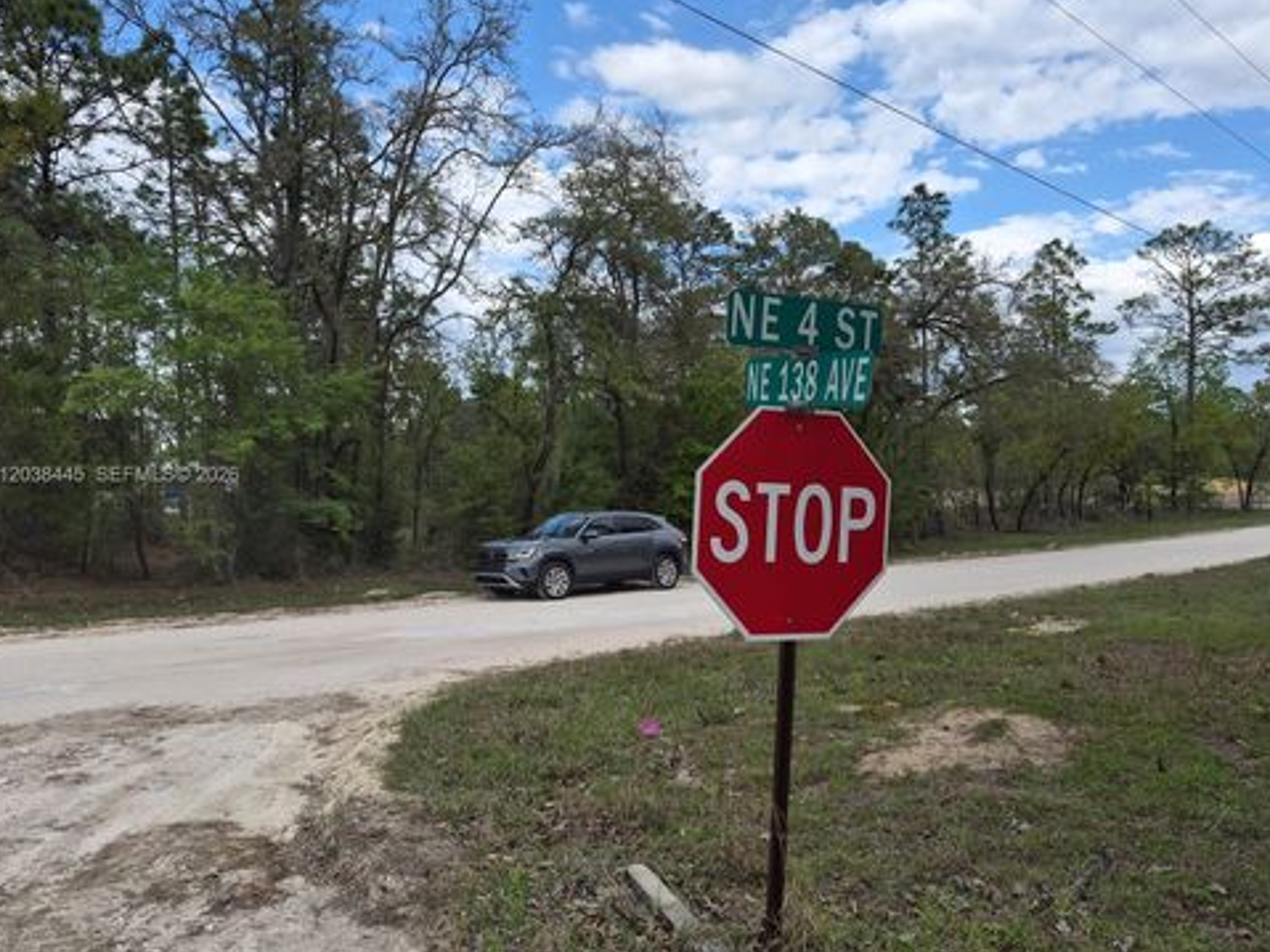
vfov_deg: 56.8
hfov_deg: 71.6
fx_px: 880
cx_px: 644
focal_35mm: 24
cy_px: 476
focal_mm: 5.4
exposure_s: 1/3792
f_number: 1.8
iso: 80
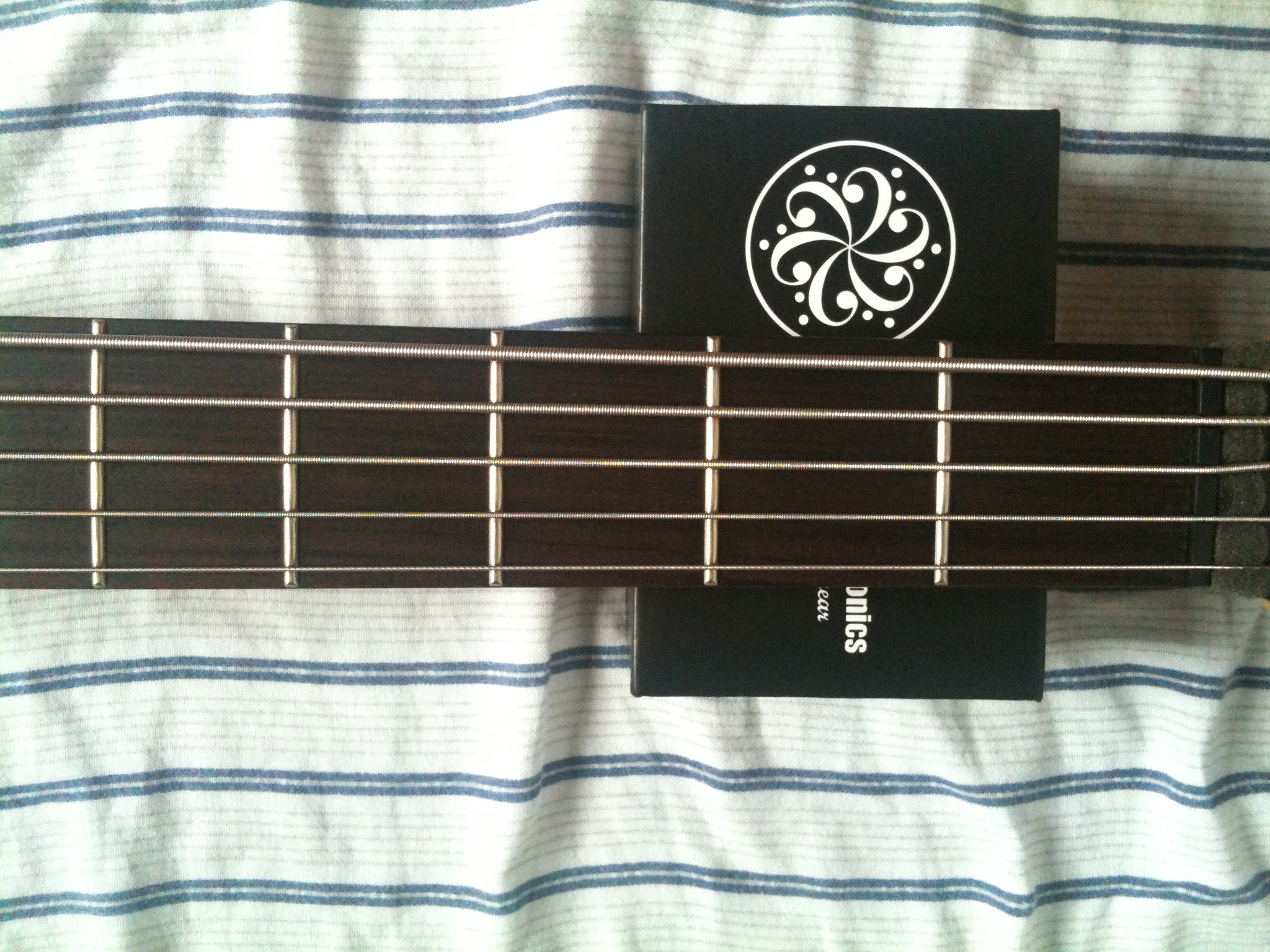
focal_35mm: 35
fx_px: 1284
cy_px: 476
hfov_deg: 52.6
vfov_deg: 40.7
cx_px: 635
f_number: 2.8
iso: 250
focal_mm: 3.85
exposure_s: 1/15
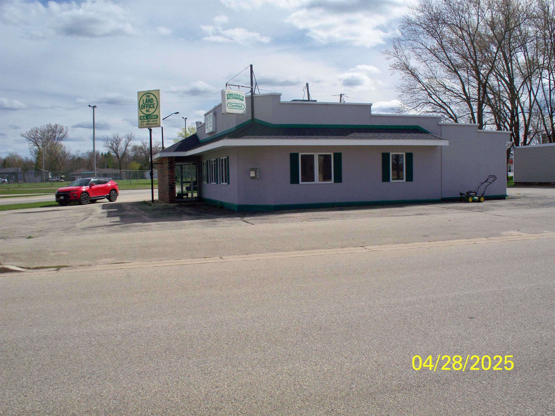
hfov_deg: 52.6
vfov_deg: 40.7
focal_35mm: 35
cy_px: 208
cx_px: 278
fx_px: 561
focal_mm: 7.54
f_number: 4.8
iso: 125
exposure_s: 1/1250
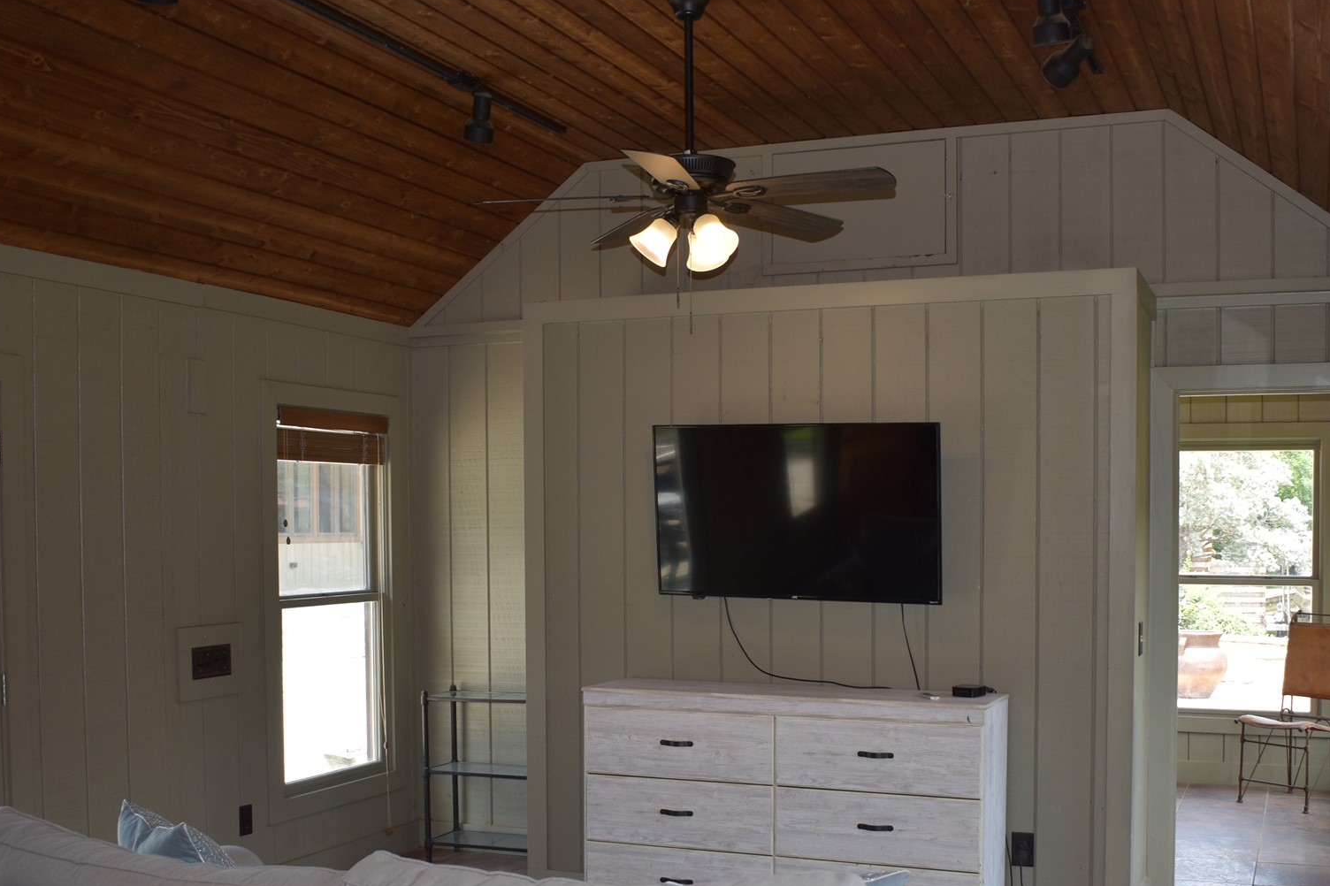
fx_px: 1440
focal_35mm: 39
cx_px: 766
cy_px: 590
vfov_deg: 33.9
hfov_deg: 49.4
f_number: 3.5
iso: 100
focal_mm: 18
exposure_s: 1/80
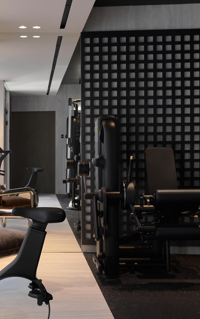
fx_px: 584
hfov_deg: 19.2
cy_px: 149
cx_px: 36
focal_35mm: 67
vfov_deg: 30.6
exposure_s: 1/1.25
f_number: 13
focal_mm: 35
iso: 100
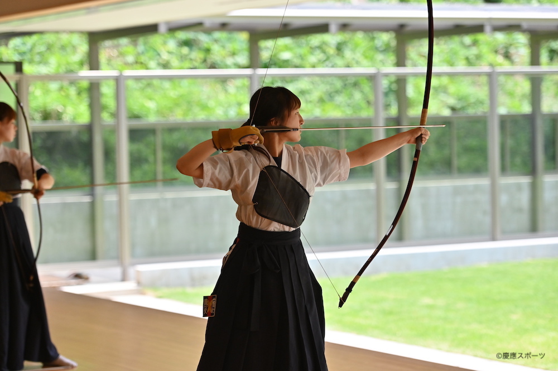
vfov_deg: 11.8
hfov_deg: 17.7
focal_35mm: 116
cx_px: 279
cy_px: 186
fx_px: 1796
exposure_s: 1/8000
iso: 1250
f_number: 2.8
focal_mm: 116
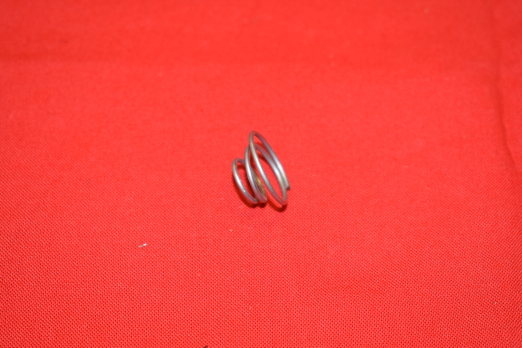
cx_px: 261
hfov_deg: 28.1
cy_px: 174
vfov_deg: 18.9
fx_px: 1044
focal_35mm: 72
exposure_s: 1/100
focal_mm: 48
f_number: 5.3
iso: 800
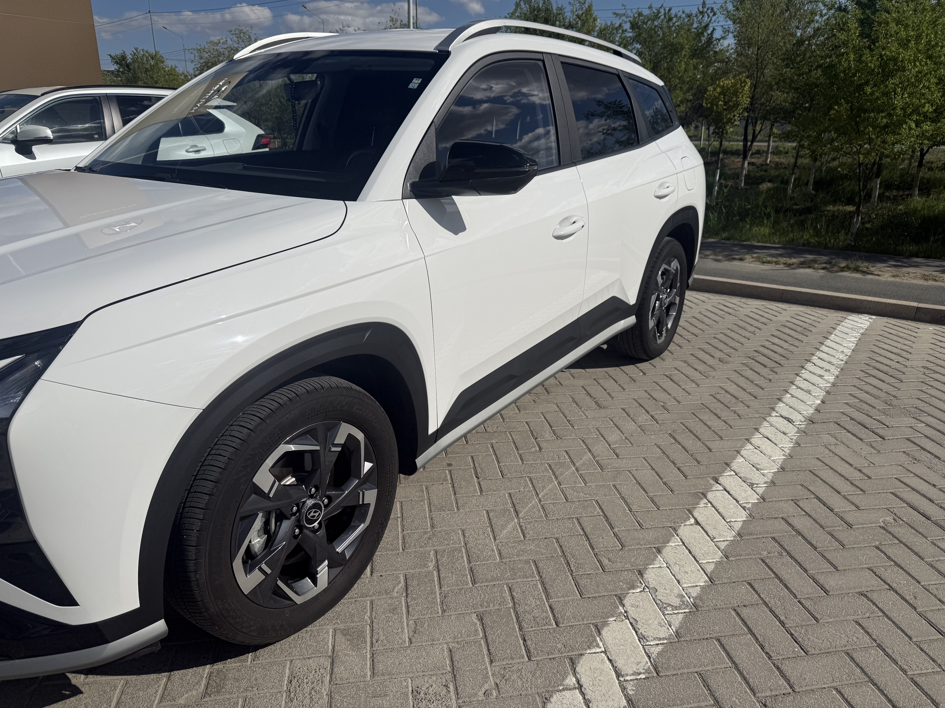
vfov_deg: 56.8
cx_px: 472
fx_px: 655
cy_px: 354
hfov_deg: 71.6
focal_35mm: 24
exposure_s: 1/14286
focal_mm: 6.76
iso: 80
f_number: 1.78
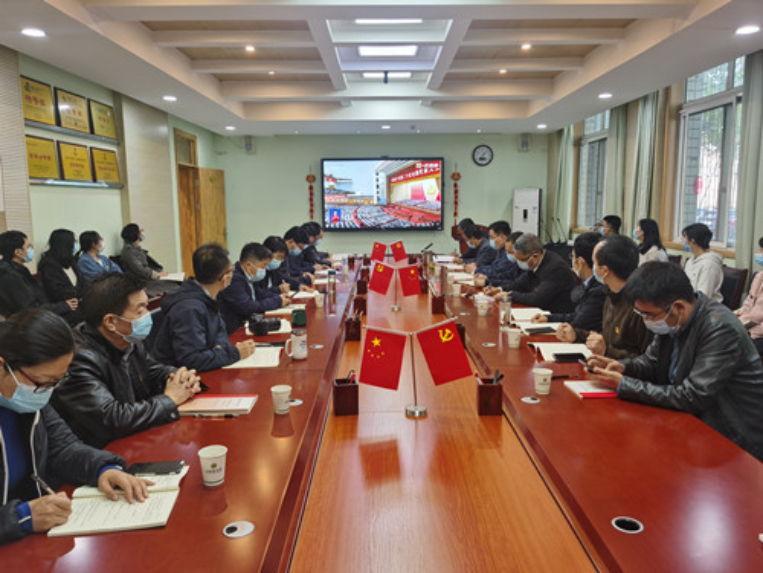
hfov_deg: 65.3
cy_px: 286
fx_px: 595
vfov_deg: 51.4
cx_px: 382
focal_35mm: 27
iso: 64
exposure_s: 1/100
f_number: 1.6
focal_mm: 5.56
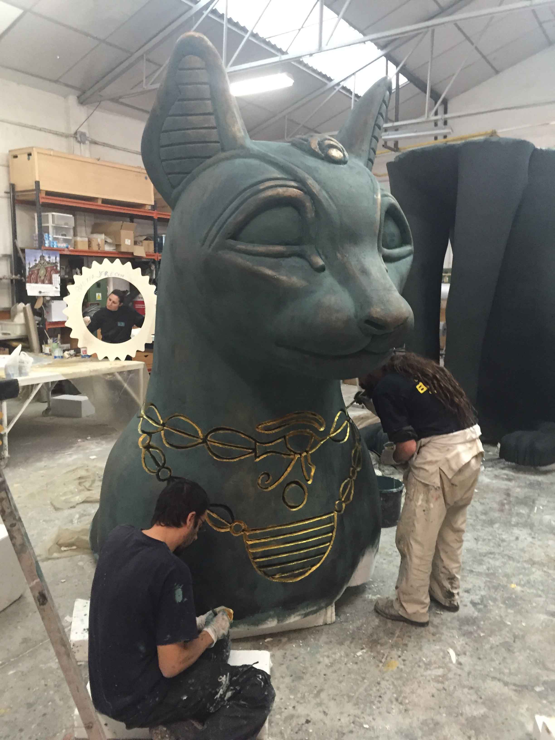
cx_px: 278
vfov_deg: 61.7
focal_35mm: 29
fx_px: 620
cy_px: 370
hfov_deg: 48.2
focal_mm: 4.15
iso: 250
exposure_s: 1/17
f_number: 2.2
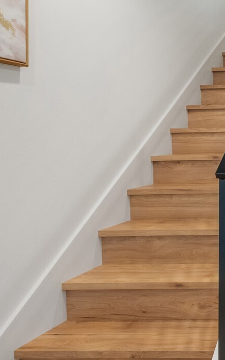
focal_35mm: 37
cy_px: 135
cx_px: 380
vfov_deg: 52.2
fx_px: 363
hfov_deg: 23.2
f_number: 8
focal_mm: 10
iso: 320
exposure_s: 1/10
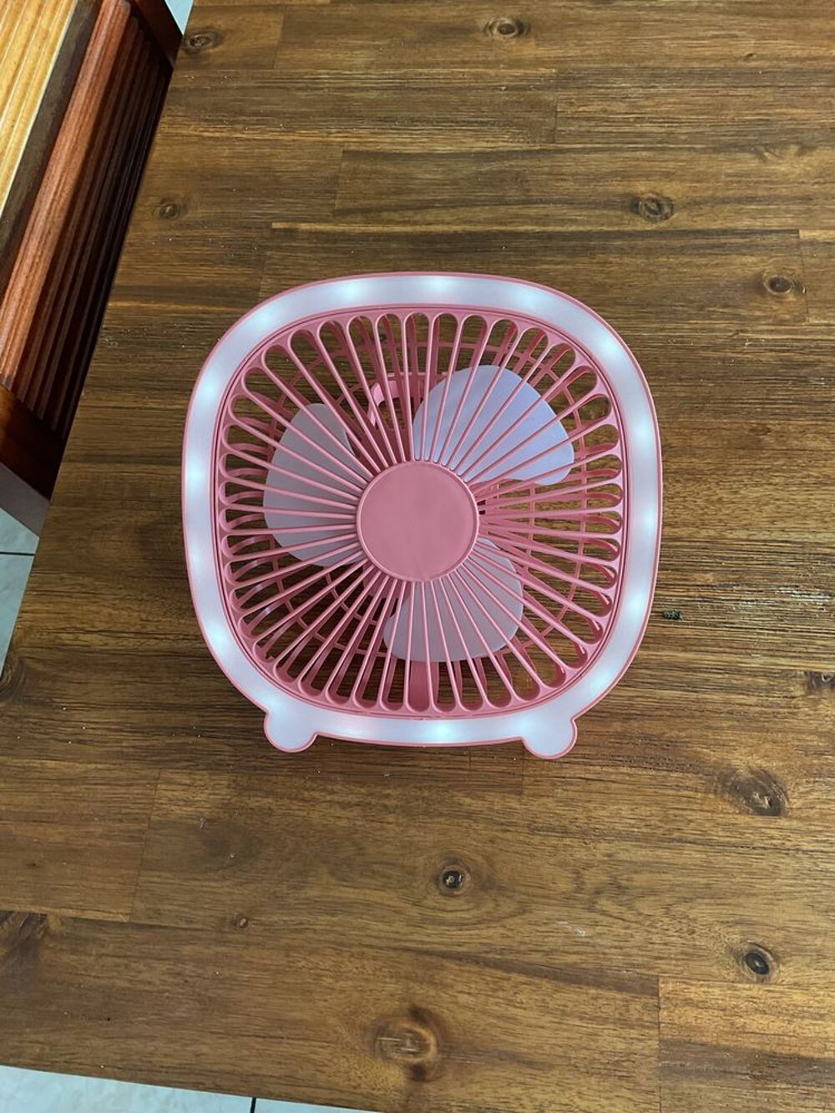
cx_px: 418
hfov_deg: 48.2
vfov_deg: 61.7
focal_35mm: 29
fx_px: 933
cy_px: 556
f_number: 1.8
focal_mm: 3
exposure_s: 1/60
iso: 80
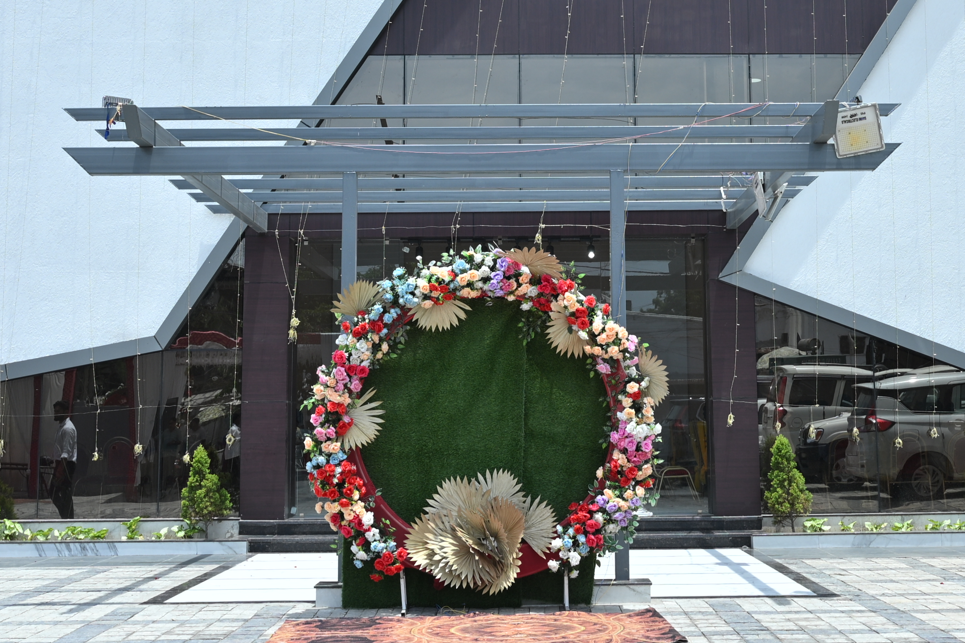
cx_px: 541
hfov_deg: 31.9
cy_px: 146
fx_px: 1689
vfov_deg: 21.4
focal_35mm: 63
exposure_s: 1/250
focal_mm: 24
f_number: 7.1
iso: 64
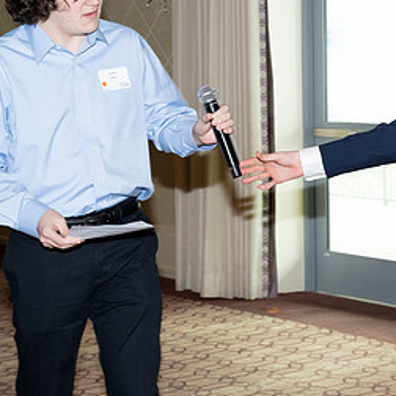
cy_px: 114
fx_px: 1217
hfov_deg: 18.1
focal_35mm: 94
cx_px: 388
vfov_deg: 18.4
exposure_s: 1/125
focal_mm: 48
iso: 1000
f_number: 5.6
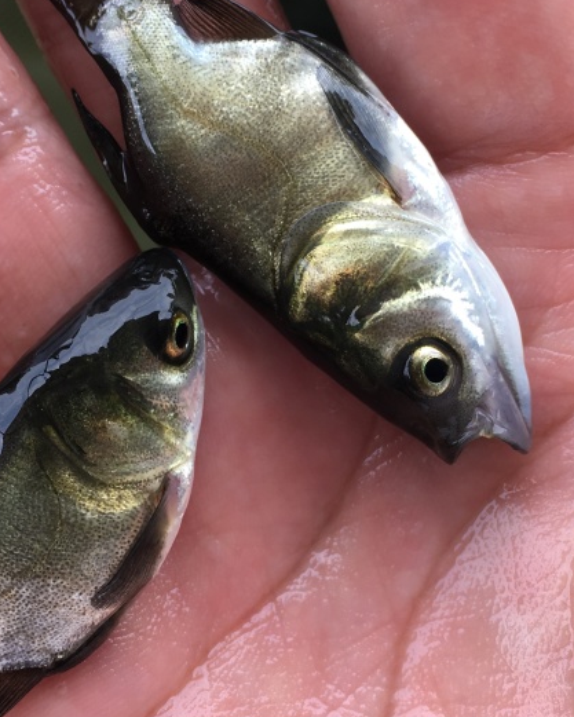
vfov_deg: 32.5
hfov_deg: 26.2
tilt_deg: -83.7
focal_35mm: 58
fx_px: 1231
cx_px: 252
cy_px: 342
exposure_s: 1/147
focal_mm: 4.15
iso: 25
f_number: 2.2
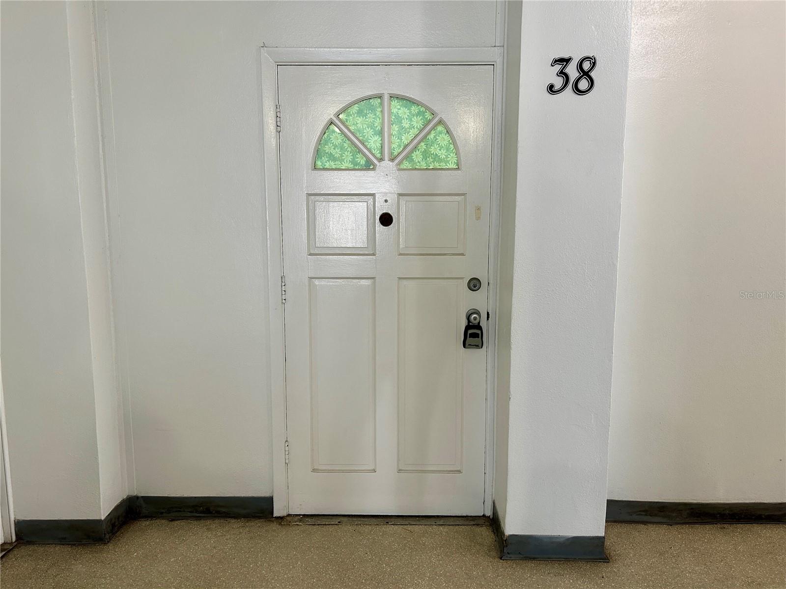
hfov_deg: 67.3
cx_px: 393
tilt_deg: -7.6
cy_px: 294
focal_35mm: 26
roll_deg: +0.2
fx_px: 590
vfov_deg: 53.1
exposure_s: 1/60
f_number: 1.5
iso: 125
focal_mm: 5.7
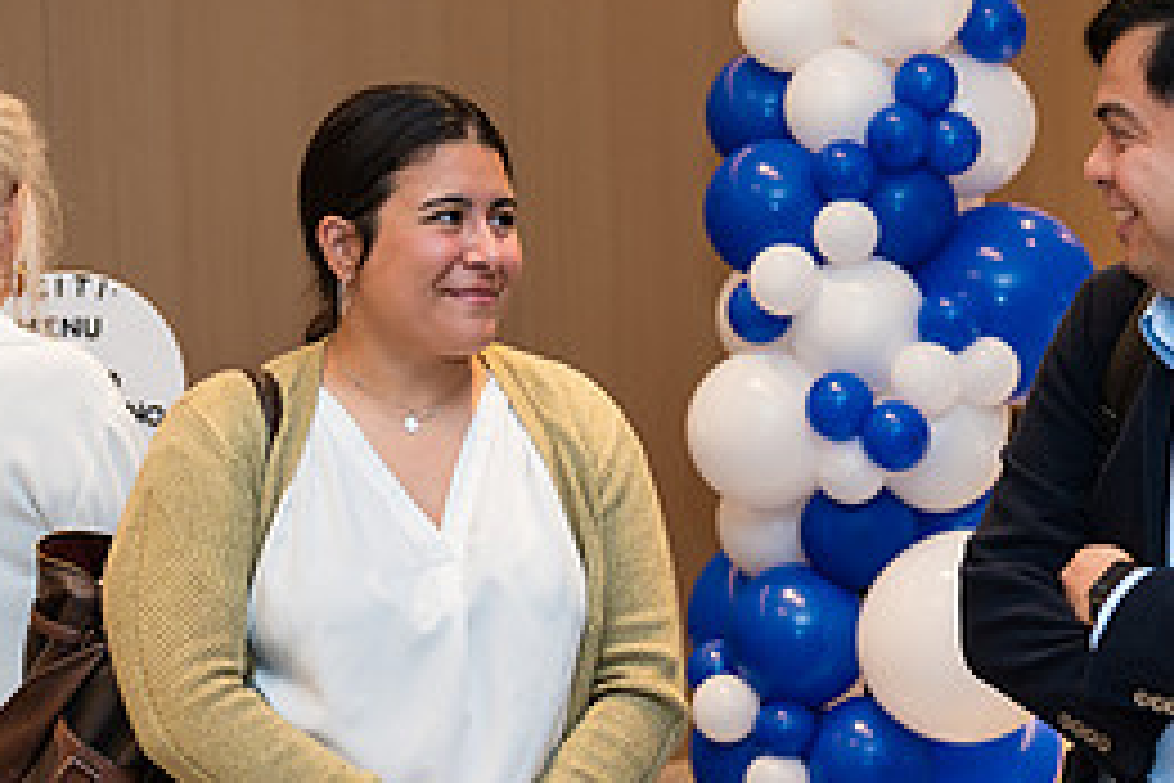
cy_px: 554
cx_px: 589
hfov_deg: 22.4
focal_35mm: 91
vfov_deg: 15.0
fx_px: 2967
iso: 400
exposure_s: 1/160
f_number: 3.2
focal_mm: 40
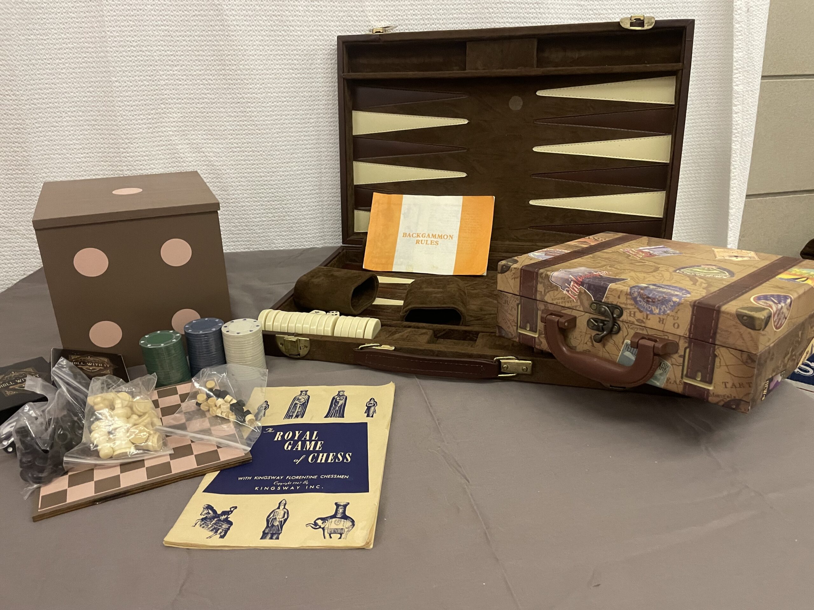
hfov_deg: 67.3
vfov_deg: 53.1
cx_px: 407
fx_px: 611
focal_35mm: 26
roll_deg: +1.6
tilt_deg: -22.3
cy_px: 305
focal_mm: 4.2
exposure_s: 1/40
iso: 400
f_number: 1.6
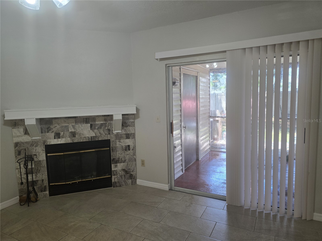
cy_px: 120
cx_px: 161
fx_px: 214
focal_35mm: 23
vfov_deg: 58.9
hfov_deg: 73.9
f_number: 1.7
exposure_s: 1/120
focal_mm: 6.3
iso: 100
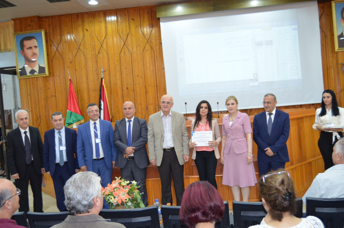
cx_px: 172
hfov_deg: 49.6
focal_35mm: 39
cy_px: 114
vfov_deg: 34.1
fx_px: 372
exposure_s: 1/60
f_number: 4
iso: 1250
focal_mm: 26
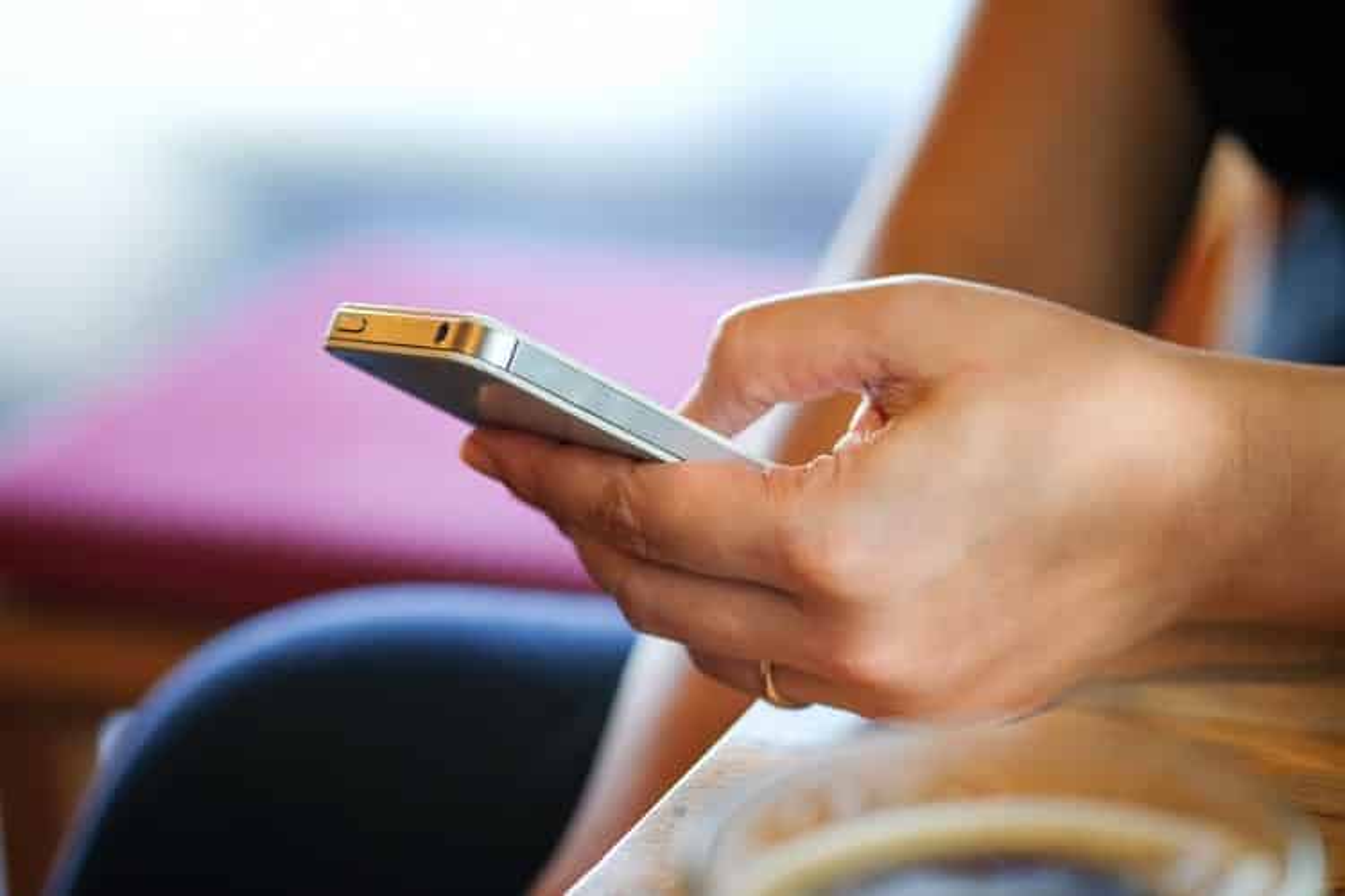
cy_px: 448
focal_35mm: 90
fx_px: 3362
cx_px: 672
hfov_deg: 22.6
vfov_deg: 15.2
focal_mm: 60
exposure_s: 1/120
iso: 400
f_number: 2.4
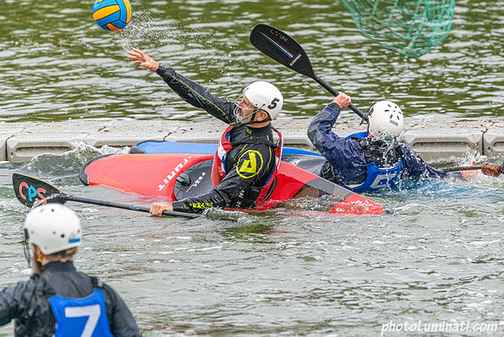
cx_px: 291
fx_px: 6461
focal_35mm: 461
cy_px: 194
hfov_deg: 4.5
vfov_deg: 3.0
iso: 3200
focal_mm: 400
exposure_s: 1/2000
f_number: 7.1
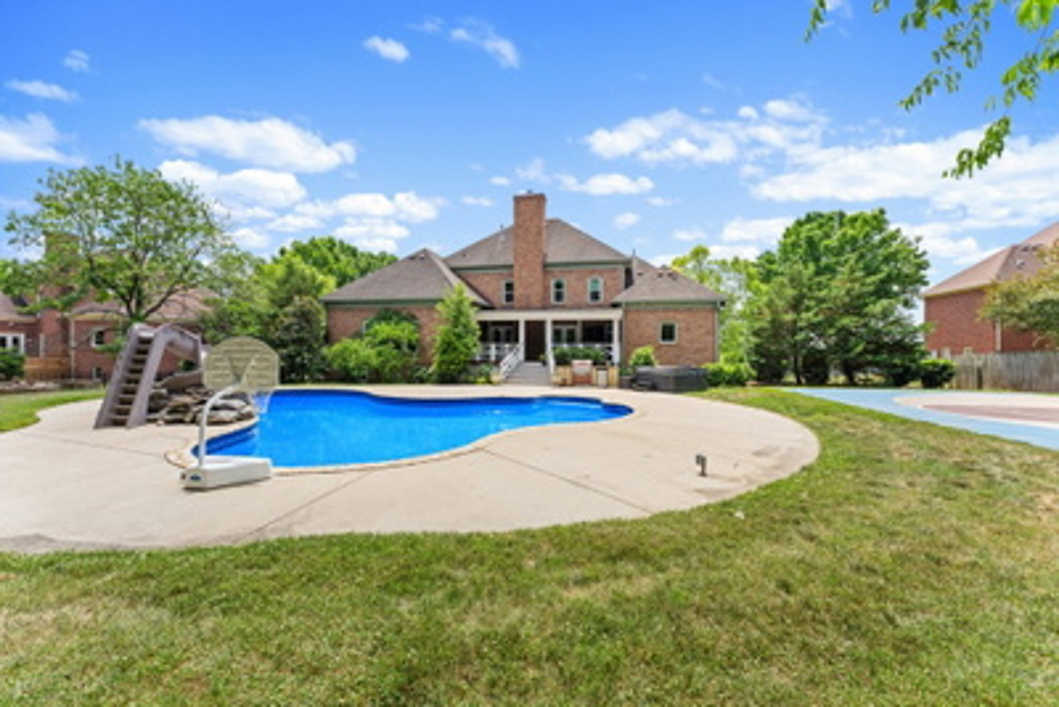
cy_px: 354
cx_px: 530
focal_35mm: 14
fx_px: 412
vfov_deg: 81.3
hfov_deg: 104.2
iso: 250
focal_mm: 14
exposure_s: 1/160
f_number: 8
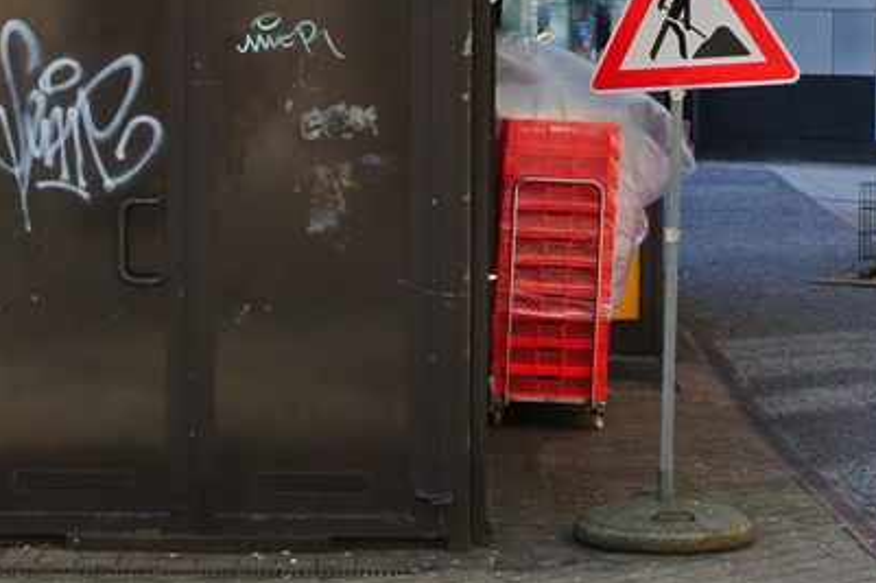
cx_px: 590
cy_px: 183
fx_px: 2384
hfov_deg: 20.7
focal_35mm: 98
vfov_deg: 13.9
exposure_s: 1/1000
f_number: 4
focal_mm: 18.5
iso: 400
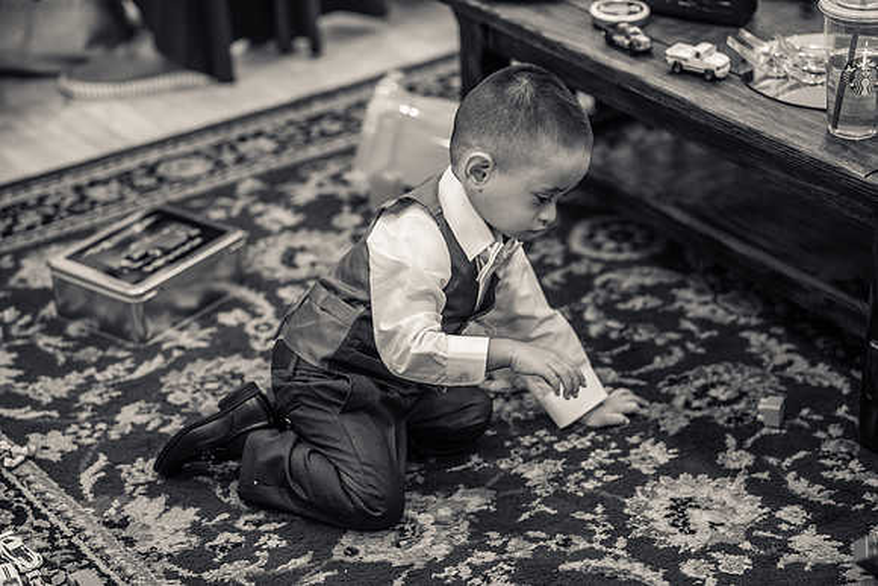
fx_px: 2073
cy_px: 293
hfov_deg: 23.9
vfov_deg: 16.1
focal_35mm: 85
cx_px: 439
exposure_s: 1/200
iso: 2000
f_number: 2.2
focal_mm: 85
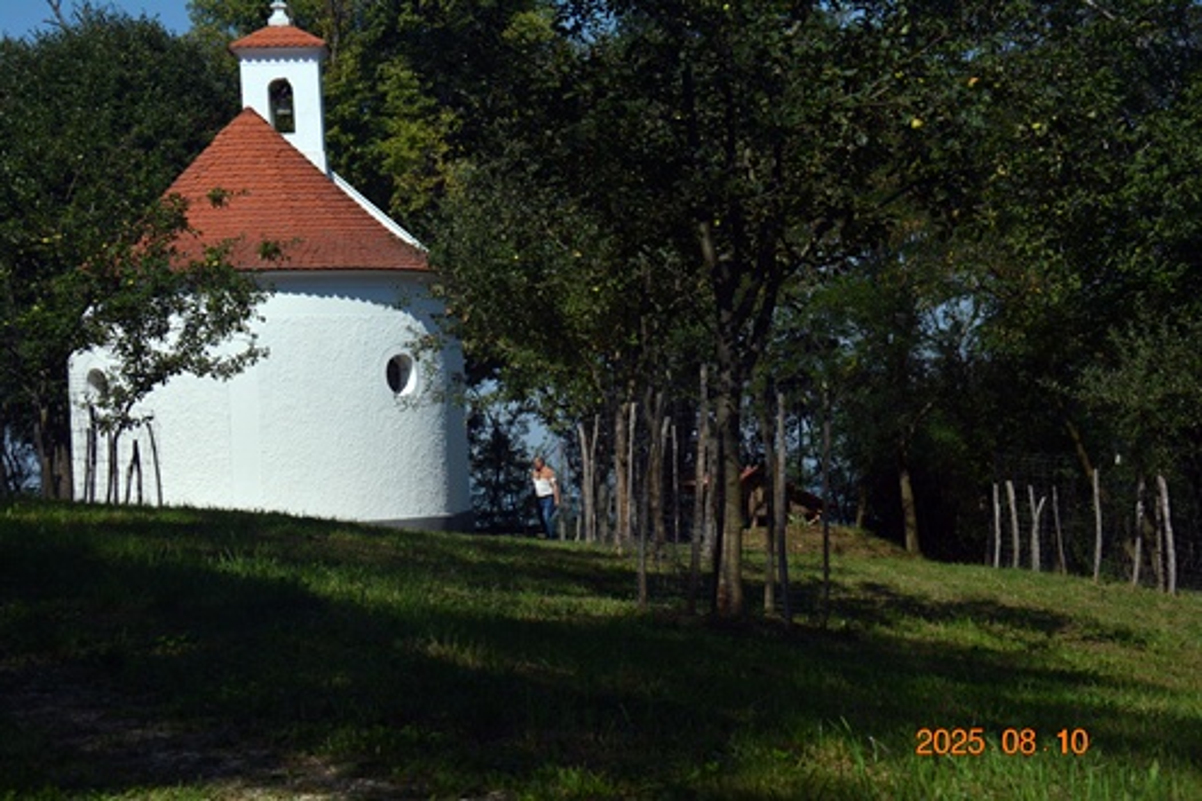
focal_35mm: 78
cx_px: 601
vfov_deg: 17.5
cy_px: 400
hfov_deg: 26.0
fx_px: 2604
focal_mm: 52
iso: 400
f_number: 8
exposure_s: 1/2000
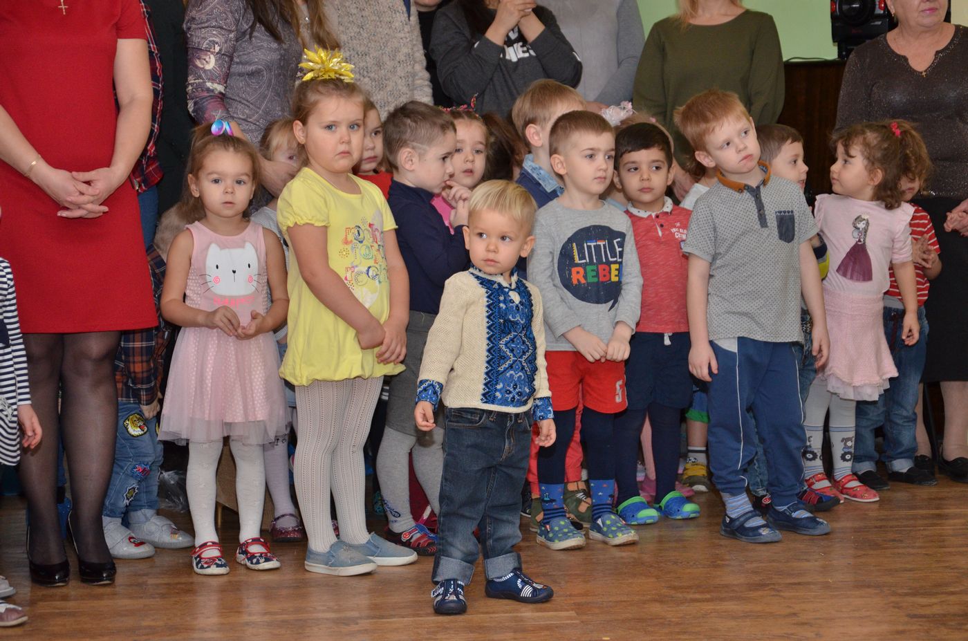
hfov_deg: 23.4
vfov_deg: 15.6
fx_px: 2334
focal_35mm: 87
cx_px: 484
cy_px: 320
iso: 800
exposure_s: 1/200
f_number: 5
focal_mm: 58
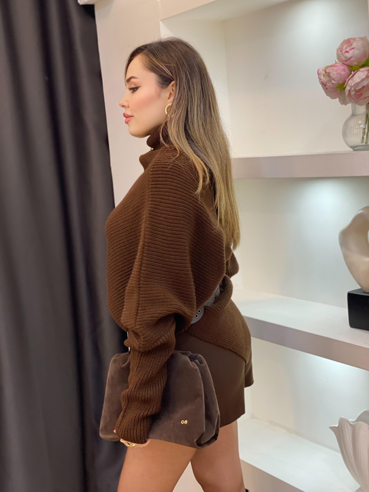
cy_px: 246
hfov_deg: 28.0
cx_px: 184
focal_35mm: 52
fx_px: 739
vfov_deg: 36.8
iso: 100
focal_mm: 6
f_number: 2
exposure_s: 1/100
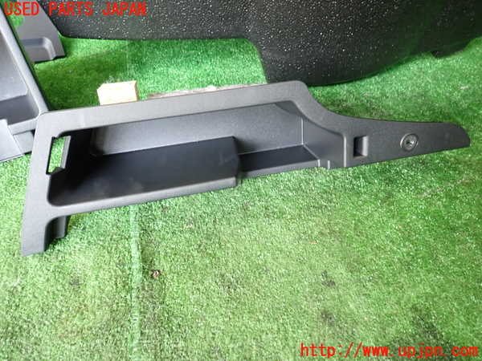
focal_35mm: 25
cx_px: 241
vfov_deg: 54.9
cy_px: 180
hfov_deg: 69.4
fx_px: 348
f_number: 2
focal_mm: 4.5
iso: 400
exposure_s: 1/30
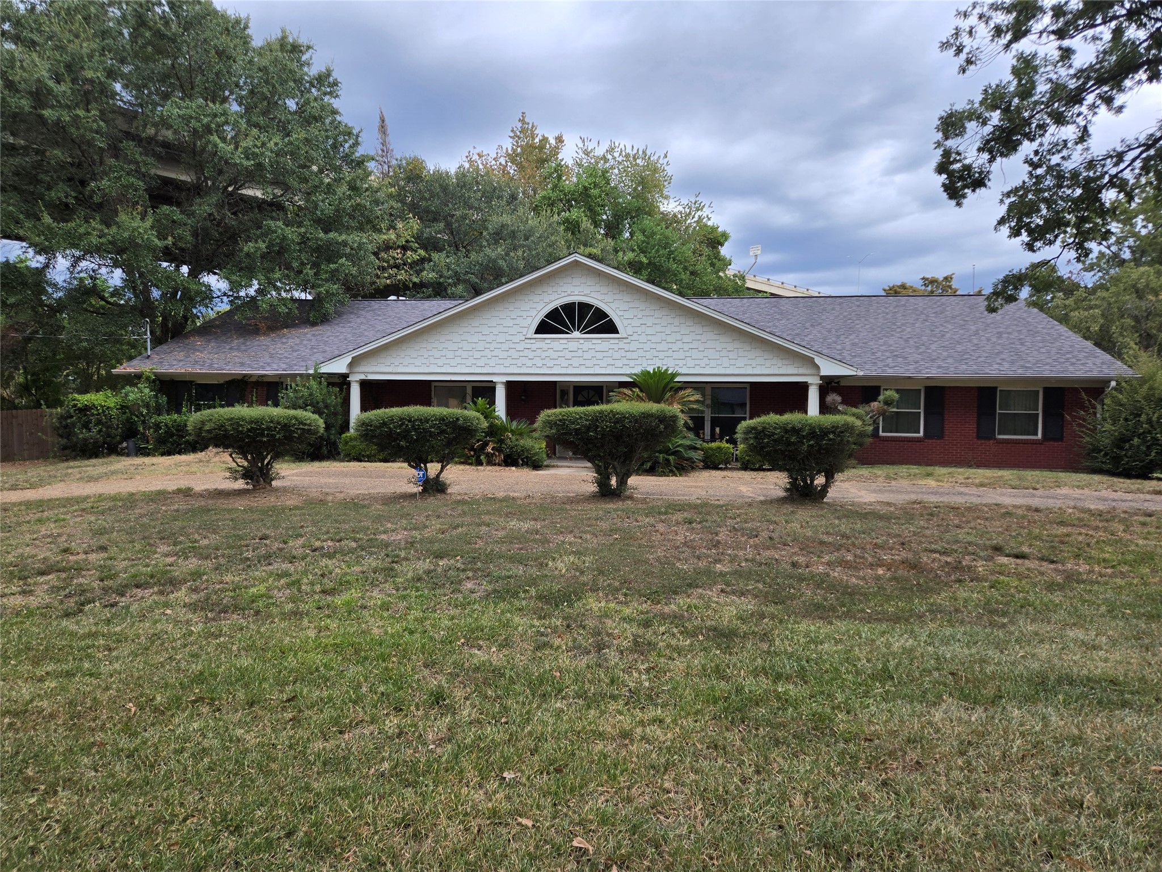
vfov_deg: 58.9
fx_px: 772
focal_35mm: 23
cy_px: 436
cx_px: 581
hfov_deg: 73.9
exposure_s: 1/180
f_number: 1.8
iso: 50
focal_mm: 5.4
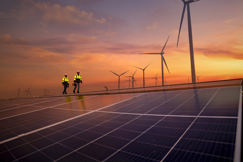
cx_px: 122
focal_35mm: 22
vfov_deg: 57.2
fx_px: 148
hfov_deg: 78.6
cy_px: 81
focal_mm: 22
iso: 125
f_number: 4
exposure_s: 1/800
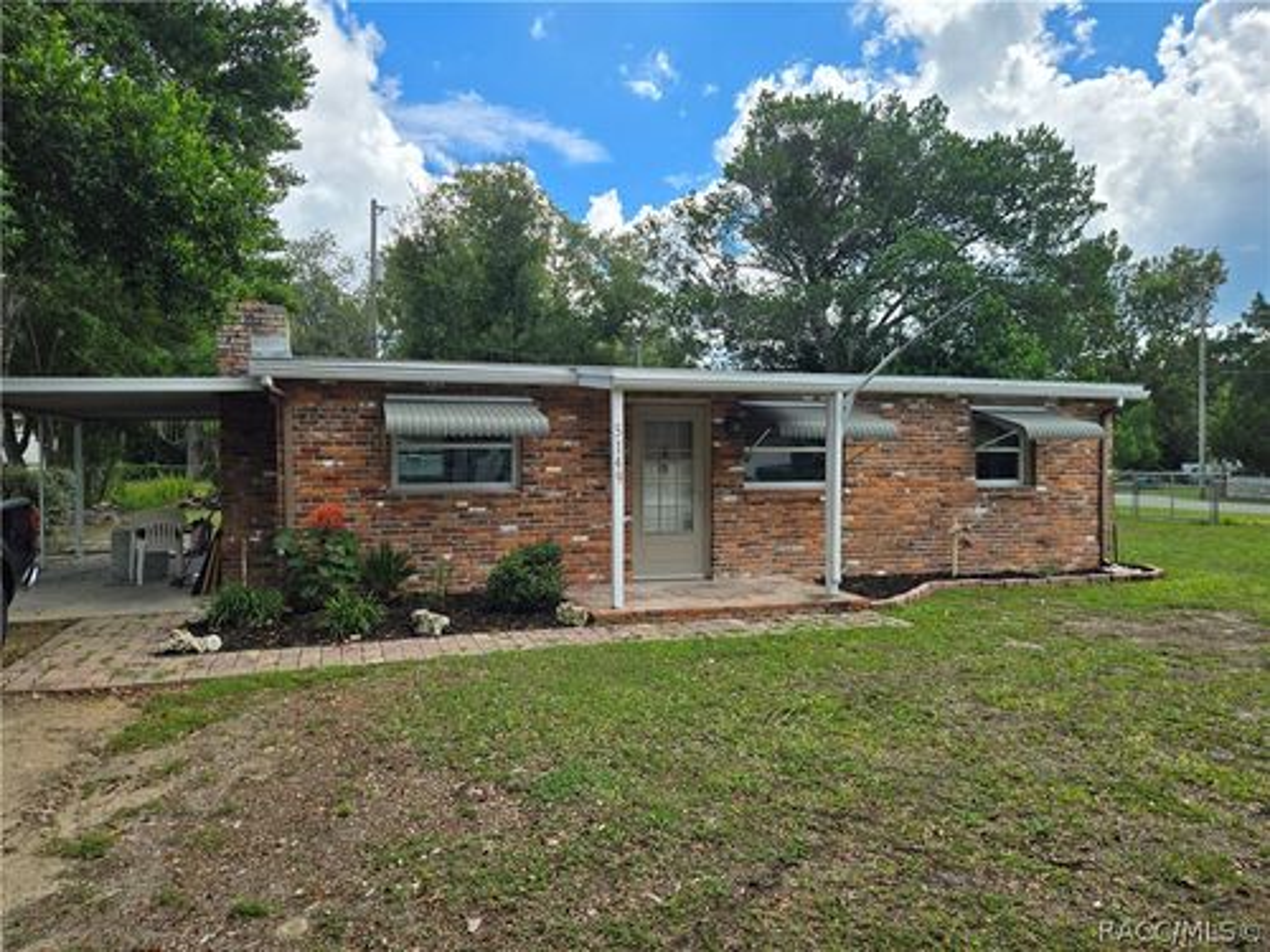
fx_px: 844
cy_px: 476
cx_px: 635
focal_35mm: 23
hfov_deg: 73.9
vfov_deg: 58.9
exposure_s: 1/1854
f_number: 1.8
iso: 25
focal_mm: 5.4
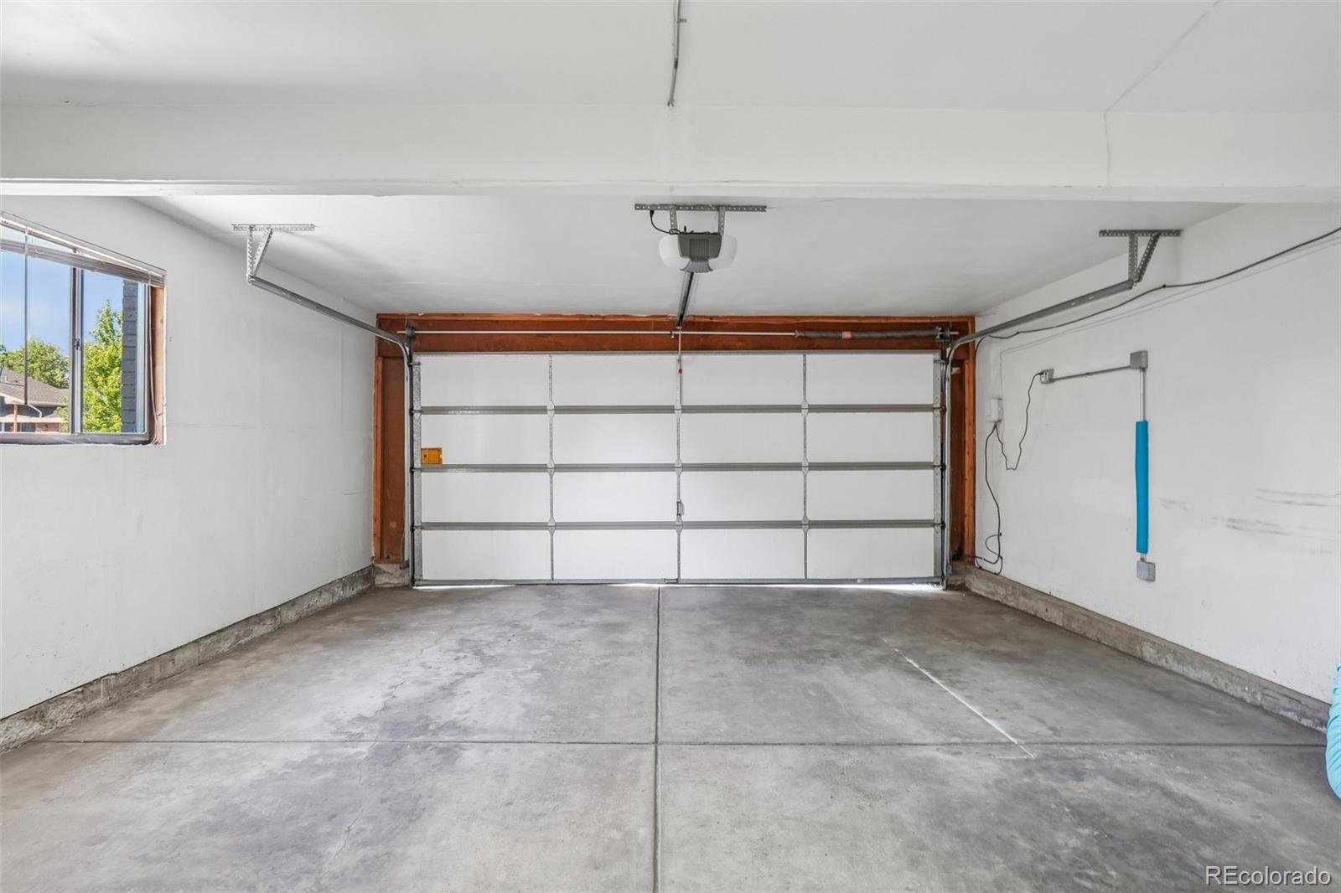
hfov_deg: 90.0
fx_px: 670
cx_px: 670
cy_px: 446
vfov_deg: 67.4
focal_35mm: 18
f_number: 8
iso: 400
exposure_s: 1/6
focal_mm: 12
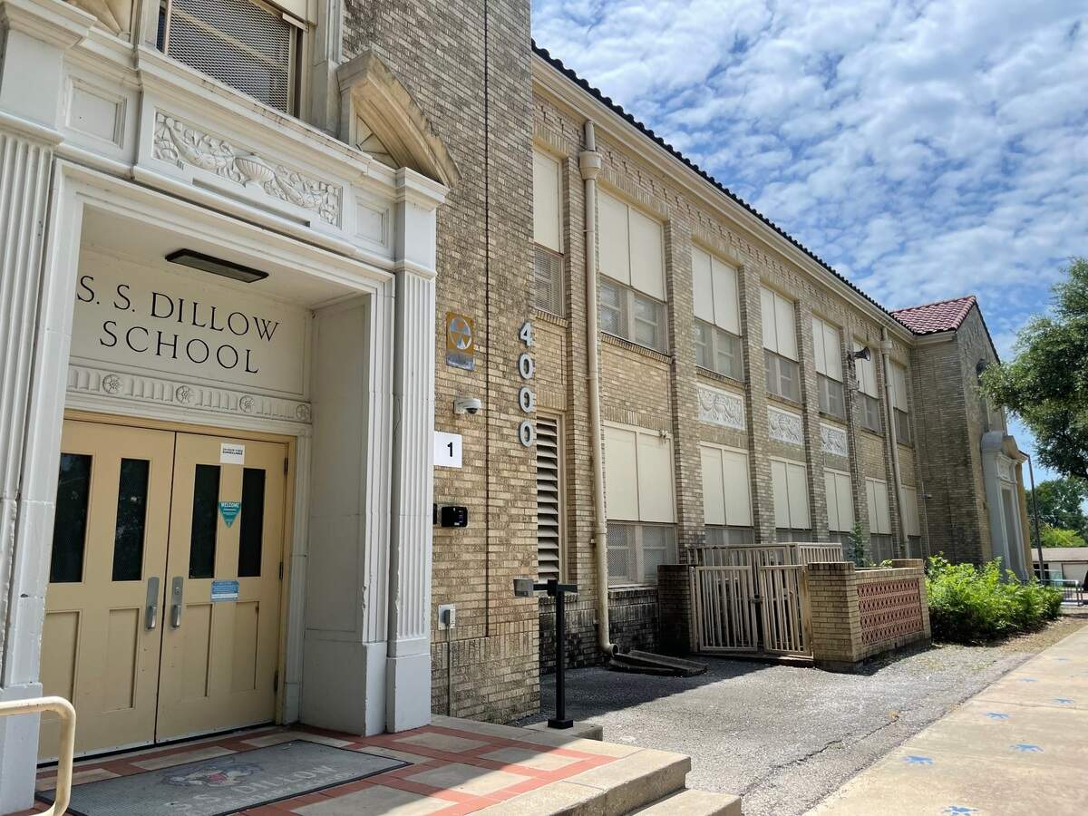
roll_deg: +1.3
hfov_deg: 67.3
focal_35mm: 26
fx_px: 817
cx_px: 544
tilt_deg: +12.4
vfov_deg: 53.1
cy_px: 408
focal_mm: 4.2
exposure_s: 1/2398
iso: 32
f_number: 1.6
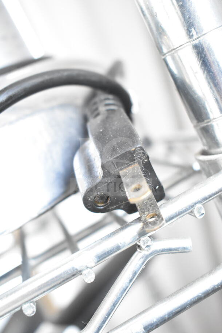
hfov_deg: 26.5
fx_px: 471
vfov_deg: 38.9
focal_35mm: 51
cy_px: 166
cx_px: 111
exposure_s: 1/50
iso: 2800
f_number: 4.5
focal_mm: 34
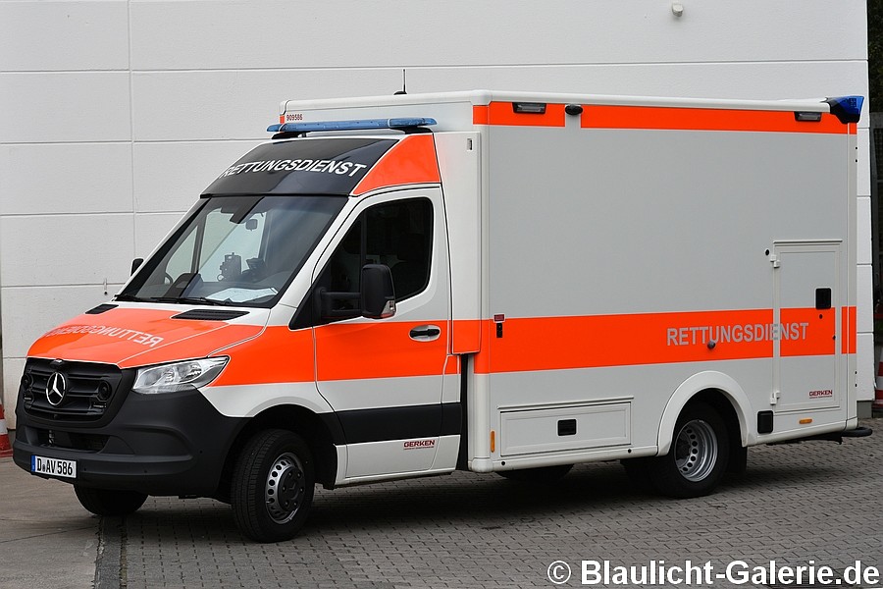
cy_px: 294
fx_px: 2085
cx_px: 442
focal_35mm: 85
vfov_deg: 16.1
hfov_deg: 23.9
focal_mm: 85
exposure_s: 1/250
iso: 200
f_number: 8
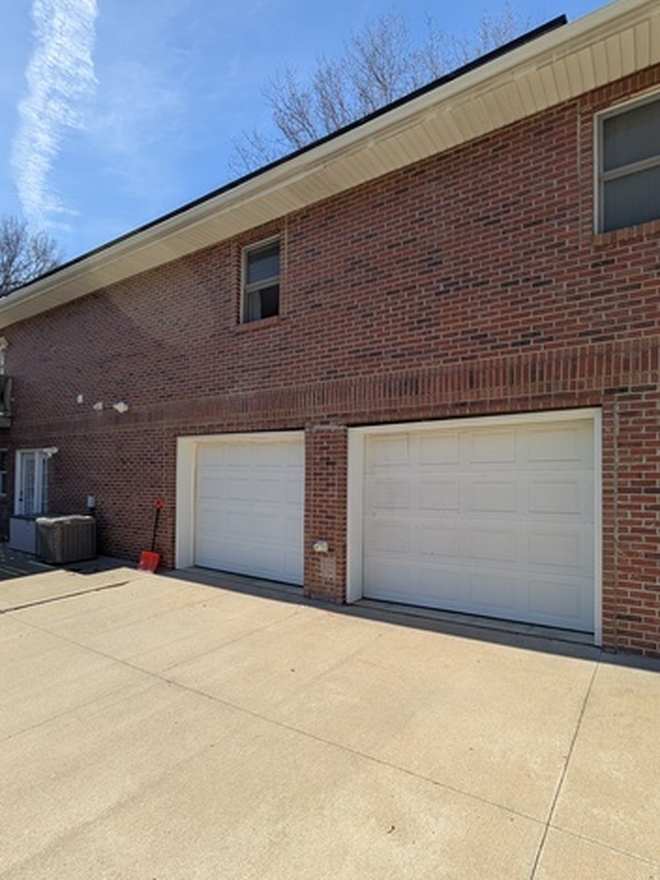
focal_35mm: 17
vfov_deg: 90.9
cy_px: 465
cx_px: 345
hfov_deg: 74.7
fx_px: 432
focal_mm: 2.02
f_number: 1.7
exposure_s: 1/2545
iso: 54
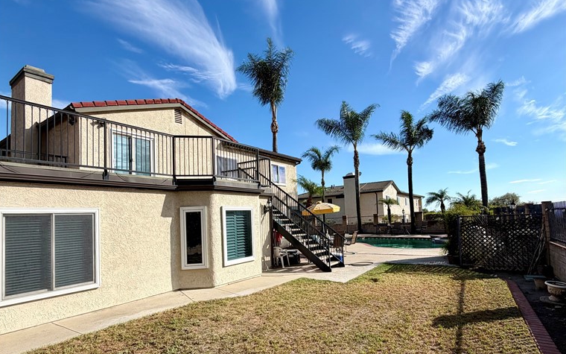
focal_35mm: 20
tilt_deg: +2.5
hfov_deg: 85.1
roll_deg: +1.5
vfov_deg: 59.3
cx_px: 281
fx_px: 309
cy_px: 205
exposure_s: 1/770
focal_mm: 2.22
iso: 20
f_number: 2.2
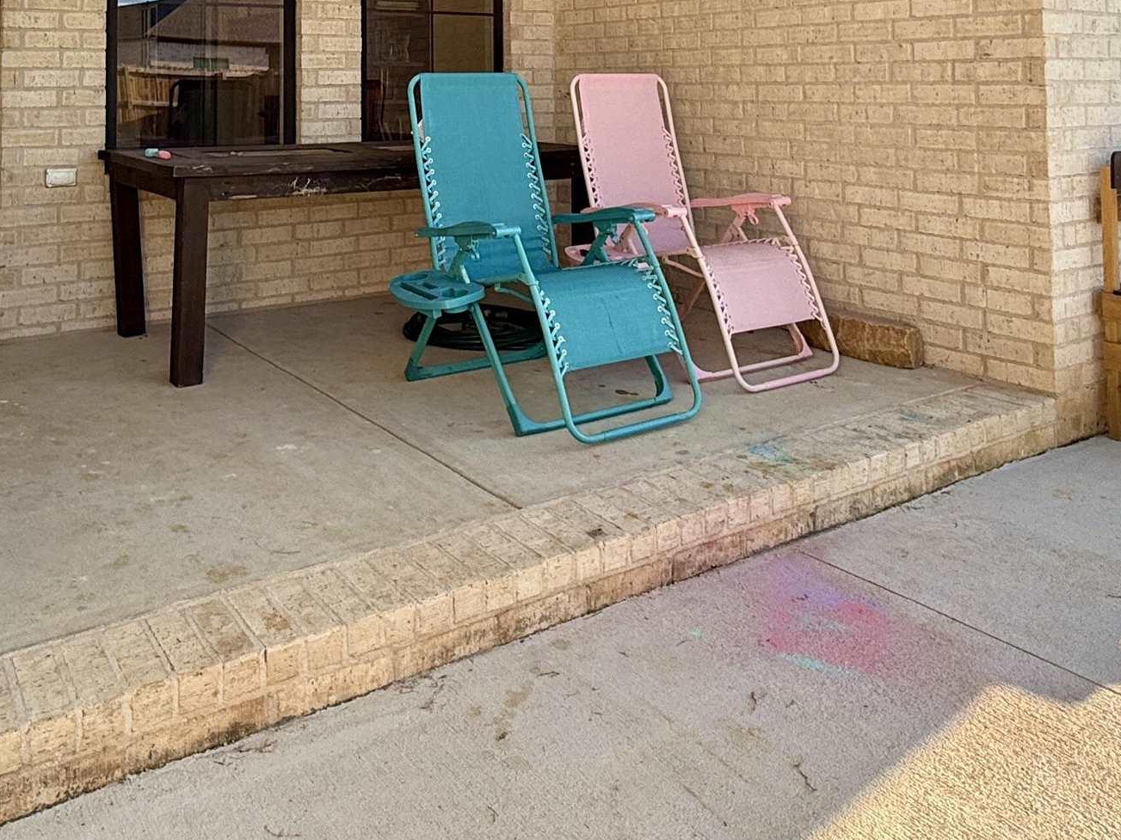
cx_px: 480
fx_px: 1069
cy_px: 26
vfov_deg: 38.7
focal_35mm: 33
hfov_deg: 55.1
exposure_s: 1/359
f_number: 2.2
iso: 50
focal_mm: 2.22
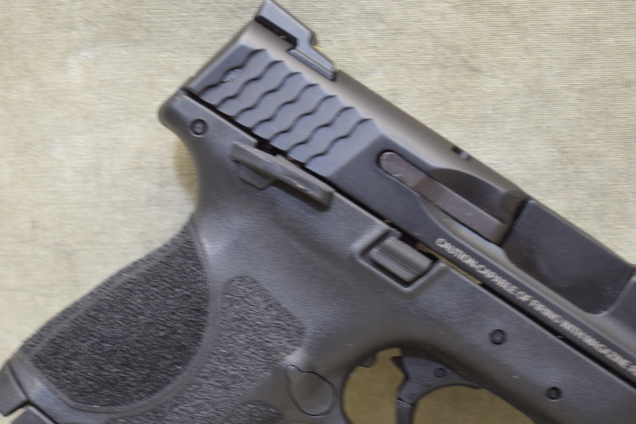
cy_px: 311
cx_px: 300
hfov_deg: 23.7
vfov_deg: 15.9
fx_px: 1516
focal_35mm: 86
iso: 640
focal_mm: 35
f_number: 5
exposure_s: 1/80
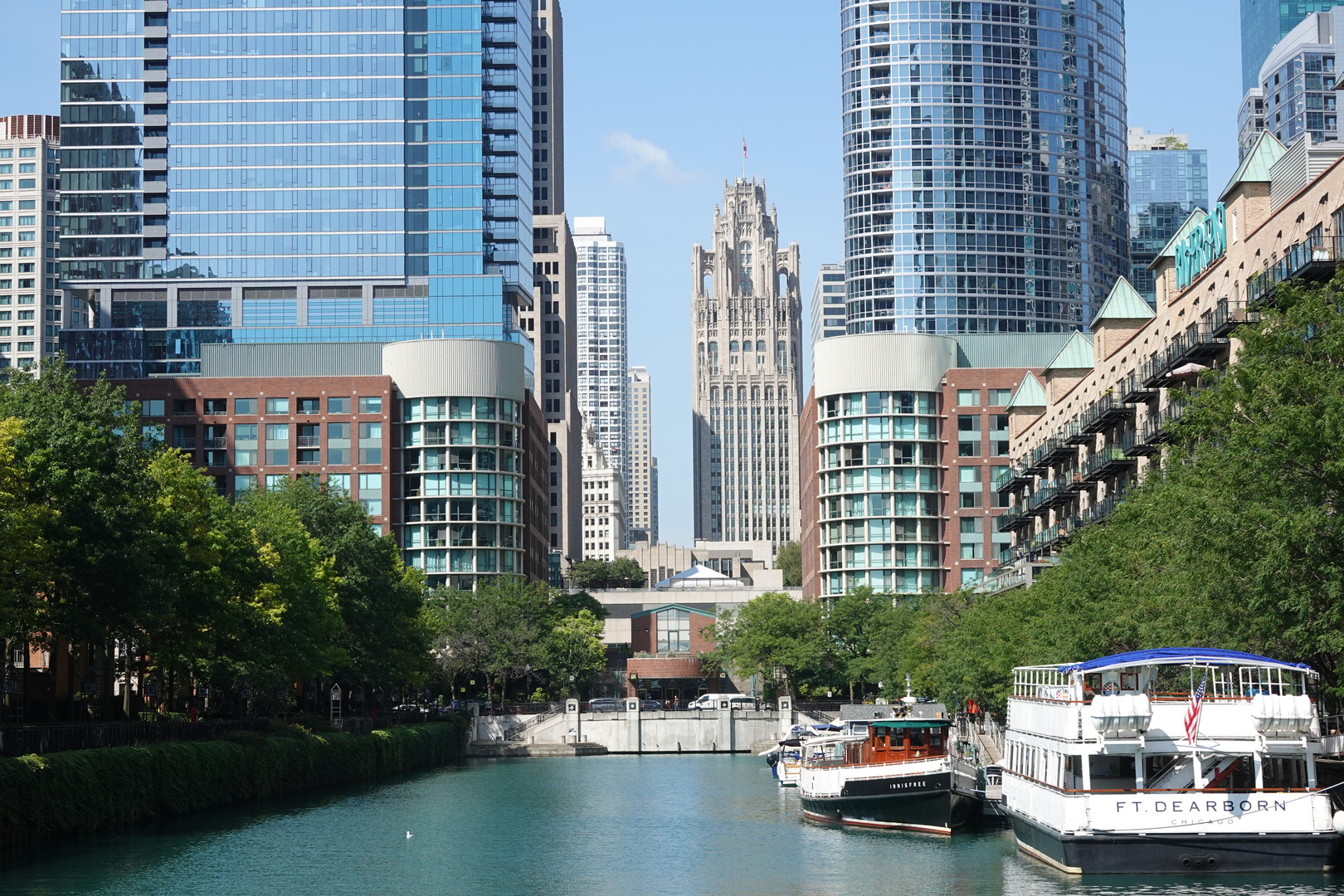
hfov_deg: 28.1
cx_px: 672
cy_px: 448
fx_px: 2688
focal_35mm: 72
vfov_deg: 18.9
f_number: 4
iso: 100
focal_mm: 26.42
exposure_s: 1/640
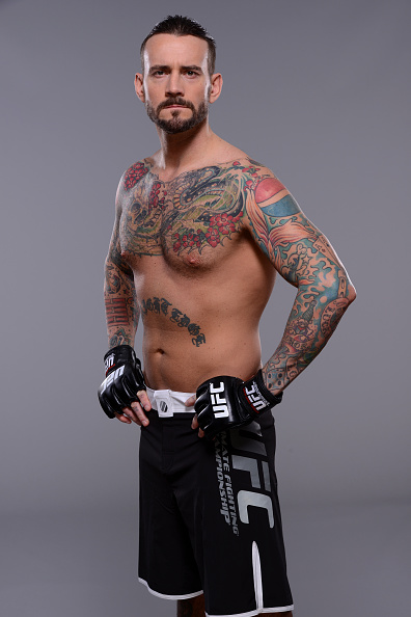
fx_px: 1284
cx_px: 206
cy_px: 308
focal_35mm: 75
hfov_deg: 18.2
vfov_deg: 27.0
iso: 100
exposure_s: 1/125
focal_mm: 75
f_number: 11
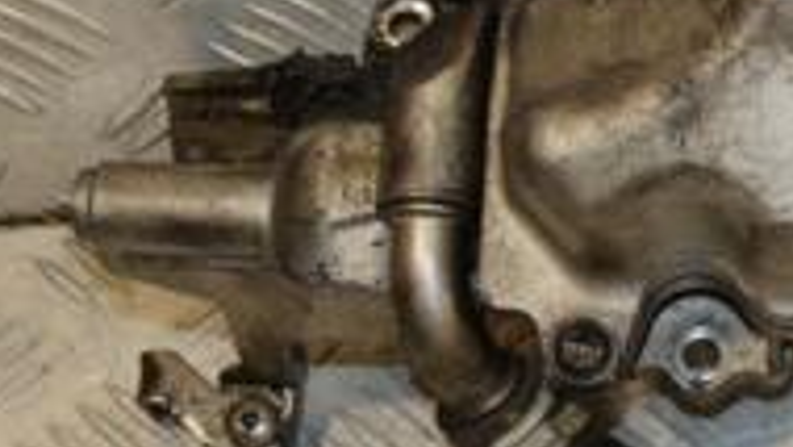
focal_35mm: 169
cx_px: 1160
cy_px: 180
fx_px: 3555
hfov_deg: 12.2
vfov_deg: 7.2
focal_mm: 34
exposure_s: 1/200
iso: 800
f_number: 5
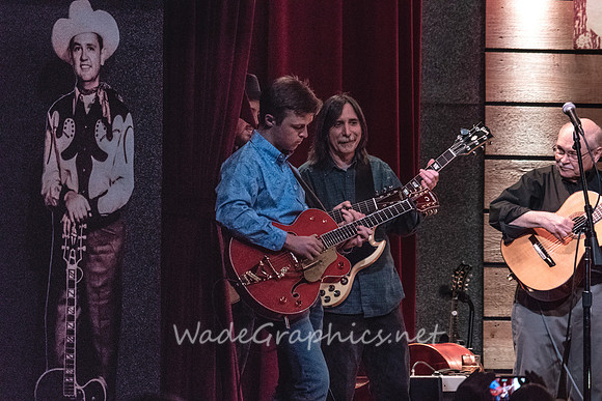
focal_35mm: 240
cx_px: 301
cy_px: 200
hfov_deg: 8.6
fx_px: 4014
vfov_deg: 5.7
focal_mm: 240
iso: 6400
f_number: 8
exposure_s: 1/100
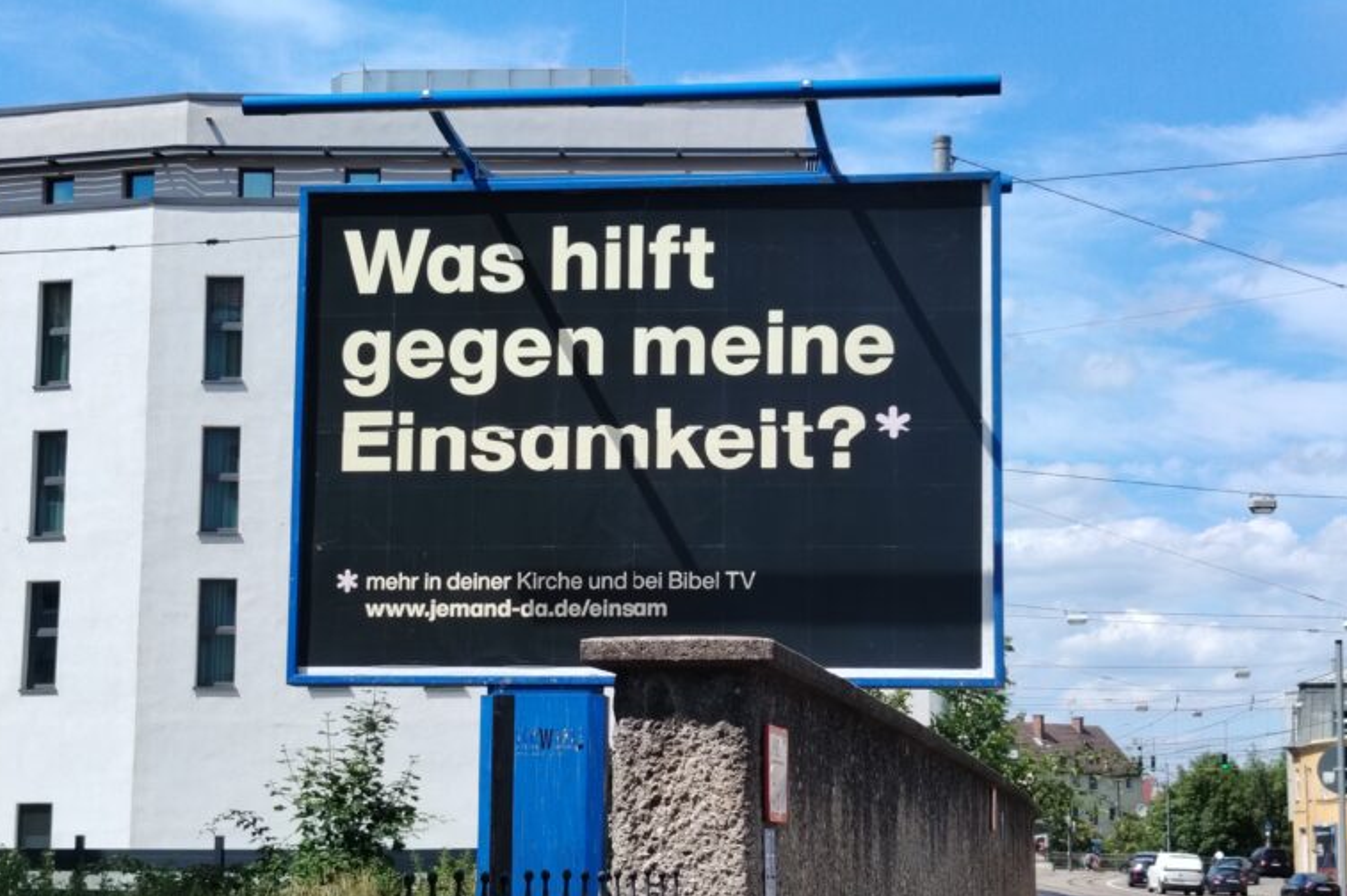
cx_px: 671
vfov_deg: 17.9
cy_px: 469
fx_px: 2842
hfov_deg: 26.7
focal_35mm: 76
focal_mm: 5.25
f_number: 1.75
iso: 100
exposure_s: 1/603
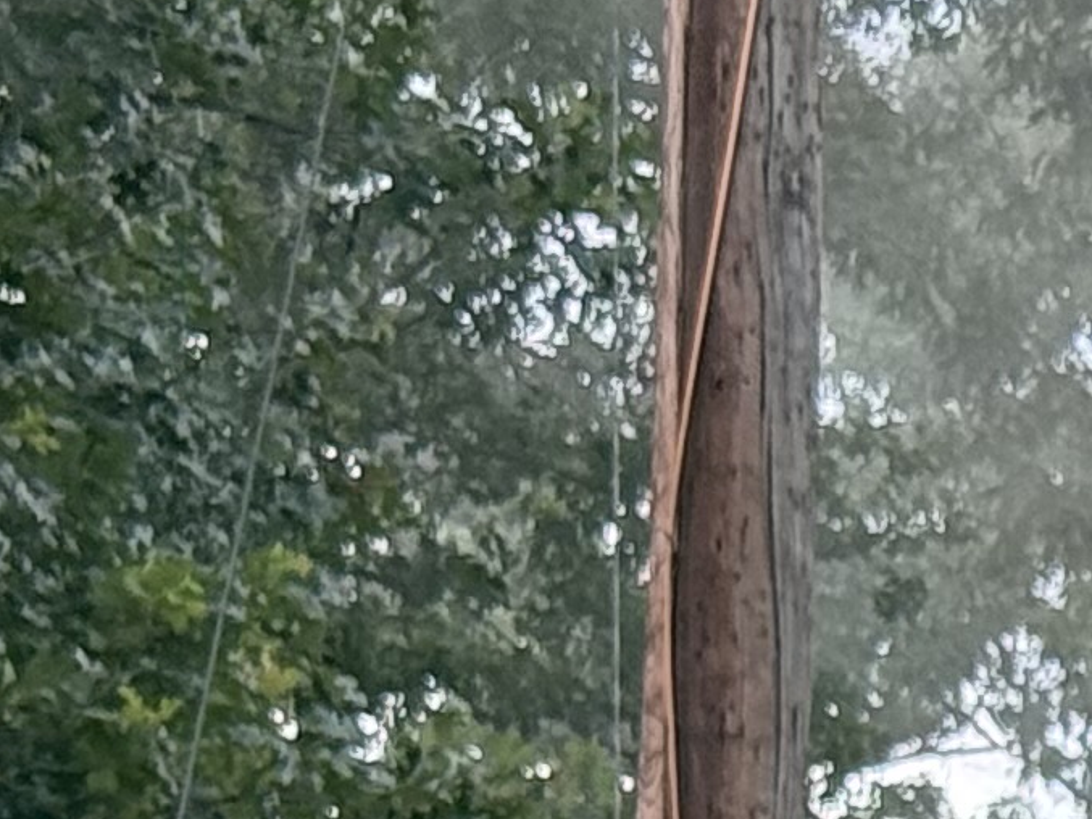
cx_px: 3236
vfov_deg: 5.0
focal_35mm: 286
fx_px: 9024
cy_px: 2054
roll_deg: +0.8
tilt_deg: +9.7
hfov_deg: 6.4
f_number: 1.78
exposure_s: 1/123
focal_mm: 6.76
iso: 80
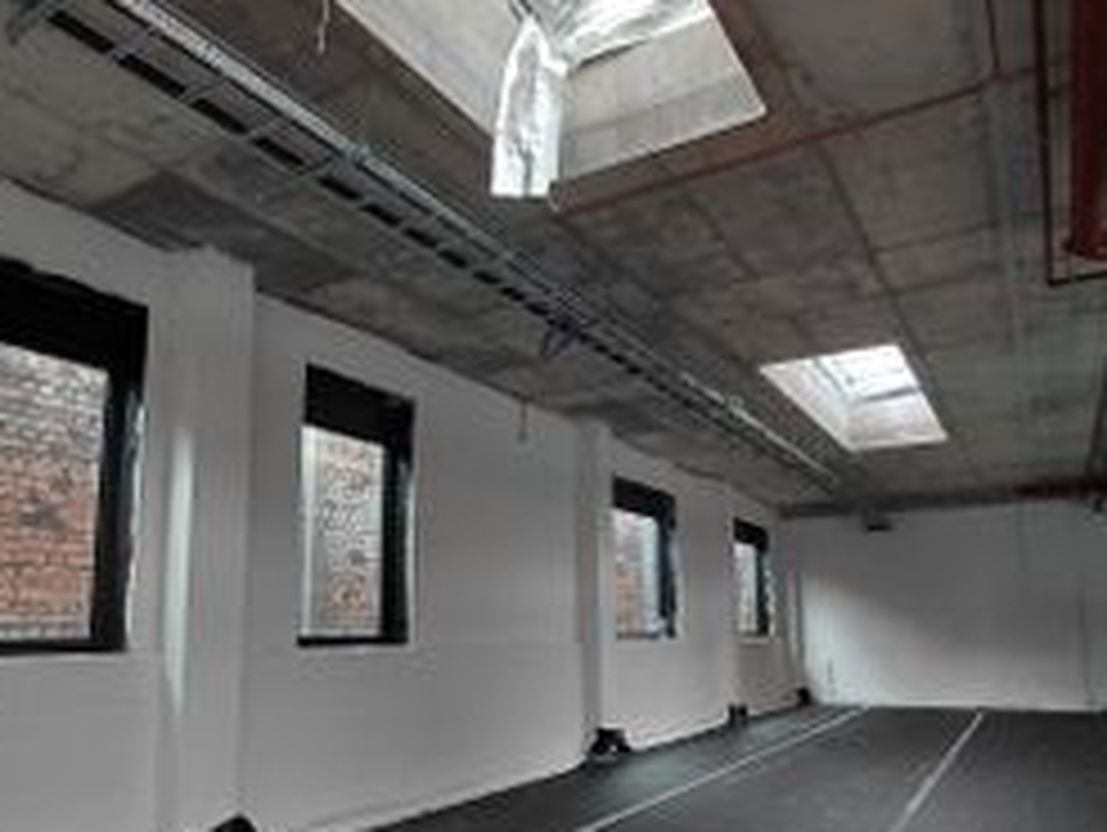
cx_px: 544
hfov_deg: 67.2
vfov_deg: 52.5
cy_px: 526
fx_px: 832
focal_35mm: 26
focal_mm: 1.64
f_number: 2.2
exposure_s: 1/100
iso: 50
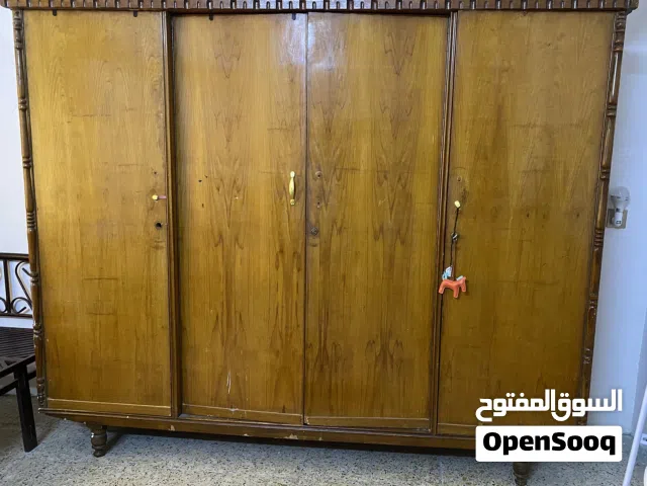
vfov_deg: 53.1
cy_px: 243
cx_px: 324
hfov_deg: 67.3
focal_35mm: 26
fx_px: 486
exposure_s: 1/25
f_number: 1.8
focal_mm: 4.25
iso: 500
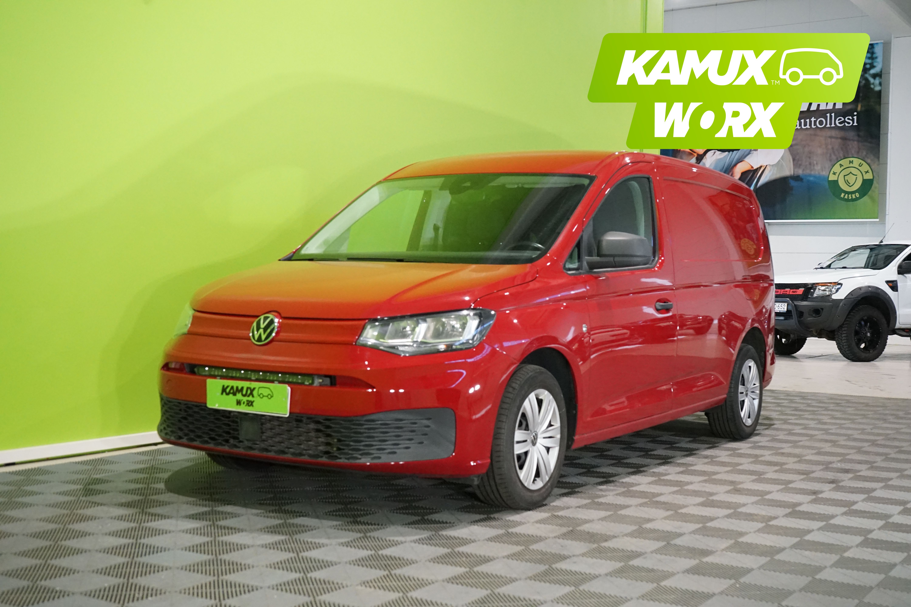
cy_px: 304
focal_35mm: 43
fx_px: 1088
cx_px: 456
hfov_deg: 45.4
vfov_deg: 31.2
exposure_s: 1/125
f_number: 6.3
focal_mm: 43
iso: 6400
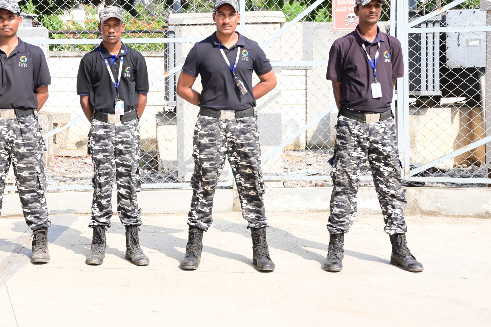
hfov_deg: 41.0
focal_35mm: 48
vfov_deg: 28.0
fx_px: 650
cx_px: 179
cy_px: 110
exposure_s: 1/160
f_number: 8
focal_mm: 34.5
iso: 250
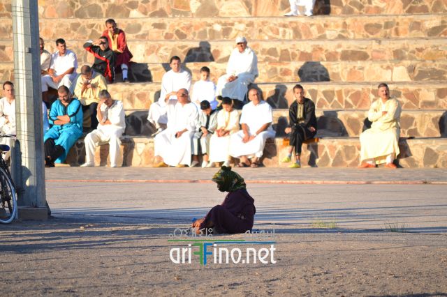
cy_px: 148
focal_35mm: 300
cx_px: 224
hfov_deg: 6.9
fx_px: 3723
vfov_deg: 4.6
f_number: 5.6
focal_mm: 200
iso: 125
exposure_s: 1/500
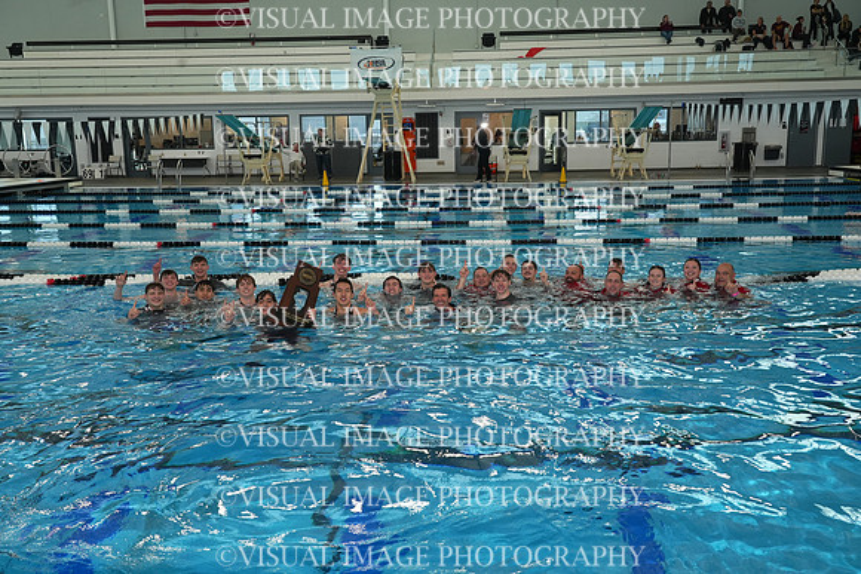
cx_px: 430
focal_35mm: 33
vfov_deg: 40.0
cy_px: 287
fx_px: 789
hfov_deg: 57.2
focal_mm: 33
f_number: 8
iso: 1600
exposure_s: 1/250
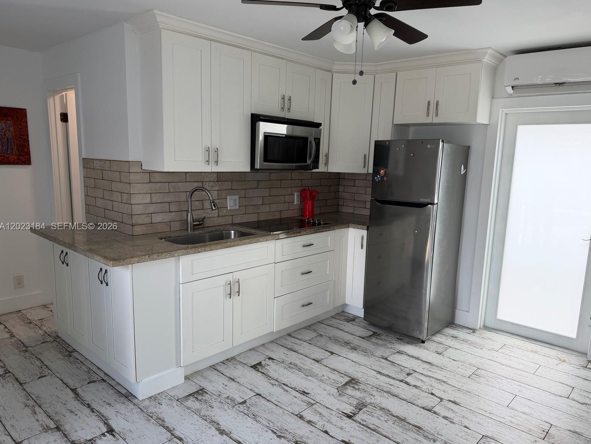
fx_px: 427
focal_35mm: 25
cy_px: 227
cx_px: 306
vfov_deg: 54.9
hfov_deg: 69.4
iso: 80
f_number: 1.78
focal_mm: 6.76
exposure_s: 1/196
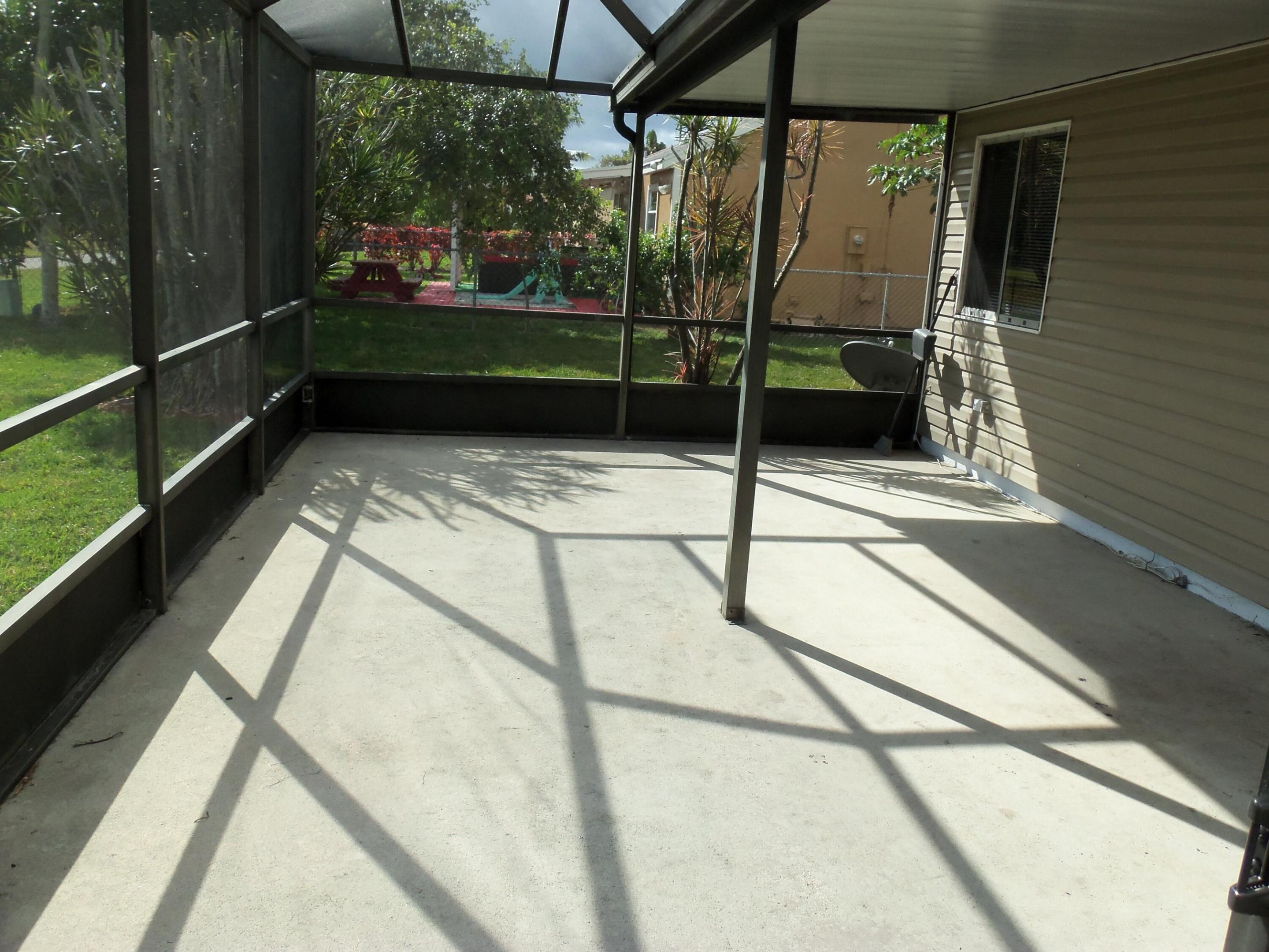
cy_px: 476
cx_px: 634
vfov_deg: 48.2
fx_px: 1063
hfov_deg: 61.7
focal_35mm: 29
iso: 80
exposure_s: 1/100
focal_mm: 5.2
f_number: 8.6
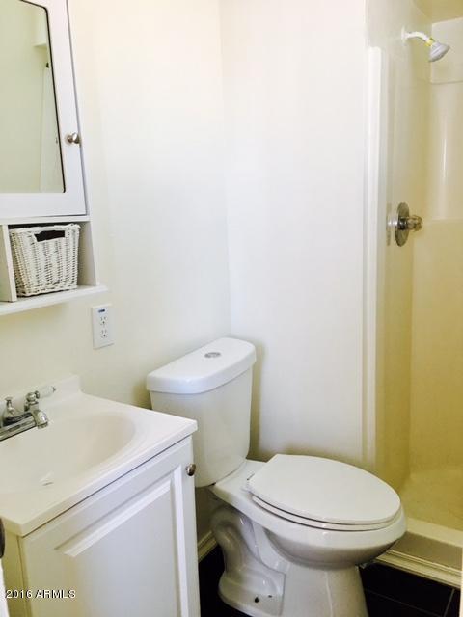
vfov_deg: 61.7
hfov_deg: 48.2
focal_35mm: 29
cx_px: 232
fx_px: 517
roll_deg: +2.6
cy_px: 308
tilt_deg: -10.3
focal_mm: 4.15
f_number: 2.2
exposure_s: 1/30
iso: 100
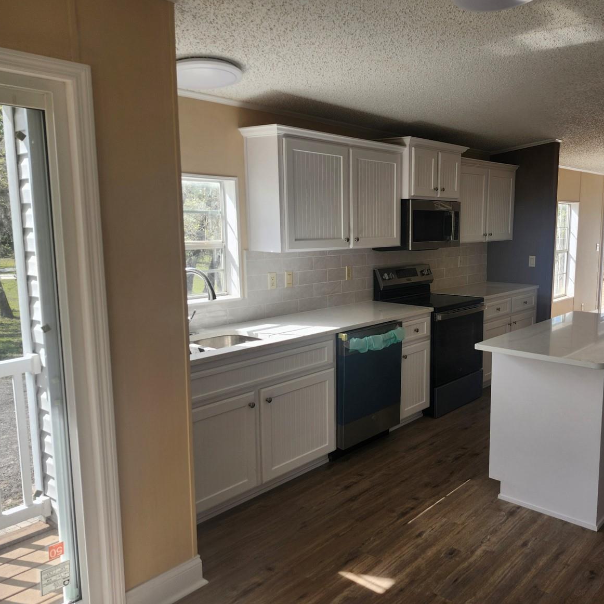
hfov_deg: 56.0
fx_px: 553
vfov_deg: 57.3
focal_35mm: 28
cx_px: 408
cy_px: 301
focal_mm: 5.54
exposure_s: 1/265
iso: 25
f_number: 1.8
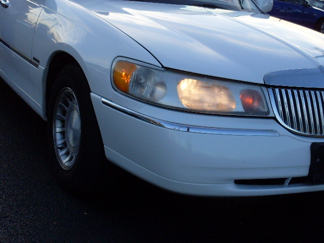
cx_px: 177
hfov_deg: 32.2
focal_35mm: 60
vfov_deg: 24.3
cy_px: 88
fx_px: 561
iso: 80
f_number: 2.8
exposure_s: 1/350
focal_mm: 6.3
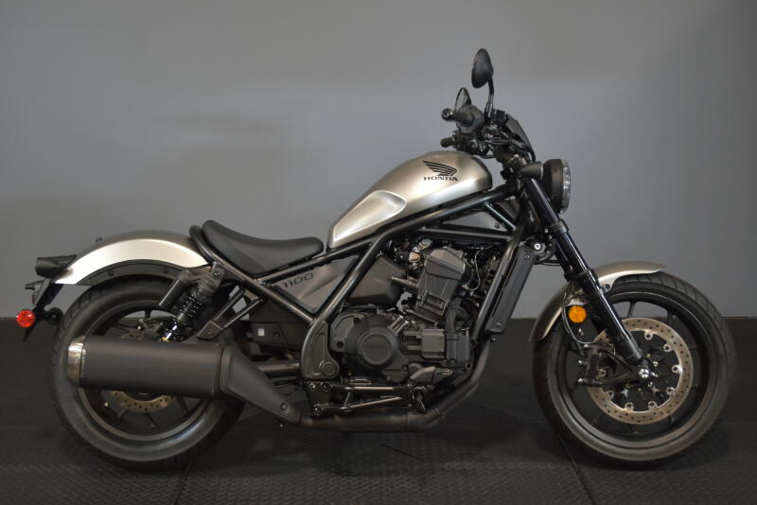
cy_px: 252
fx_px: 820
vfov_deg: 34.2
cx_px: 378
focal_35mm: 39
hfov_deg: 49.5
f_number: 4.2
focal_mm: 26
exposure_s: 1/30
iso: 800
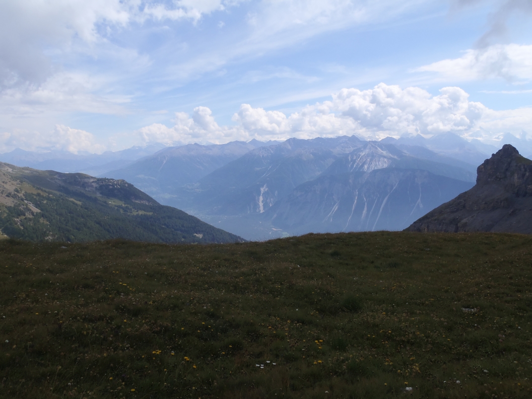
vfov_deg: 49.7
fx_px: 430
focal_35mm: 28
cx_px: 266
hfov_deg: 63.4
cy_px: 200
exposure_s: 1/800
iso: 80
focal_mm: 5
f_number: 4.5
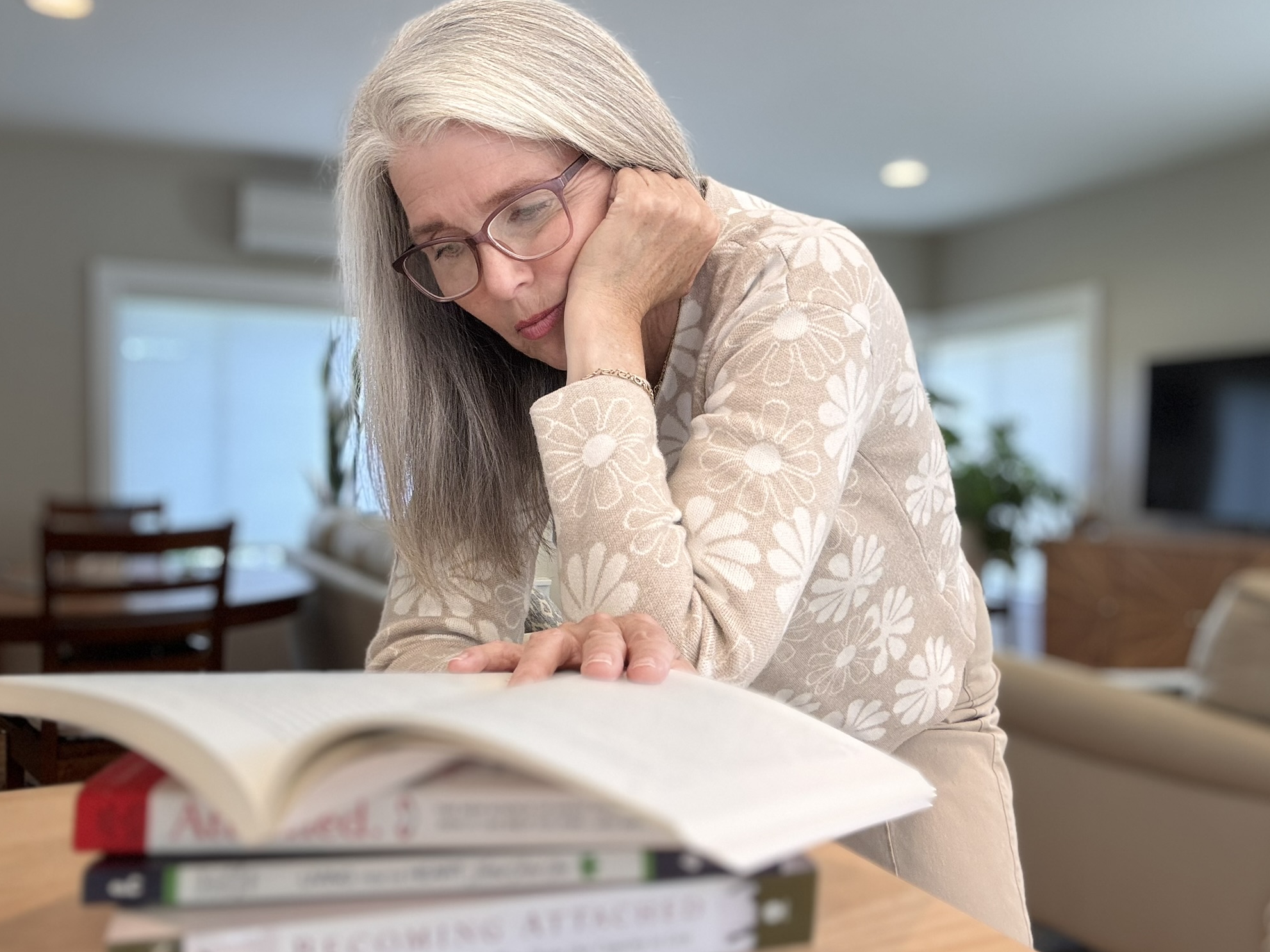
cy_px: 481
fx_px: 1137
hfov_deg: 58.4
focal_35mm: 31
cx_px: 629
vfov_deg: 45.4
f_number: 1.9
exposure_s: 1/60
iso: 80
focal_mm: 2.69
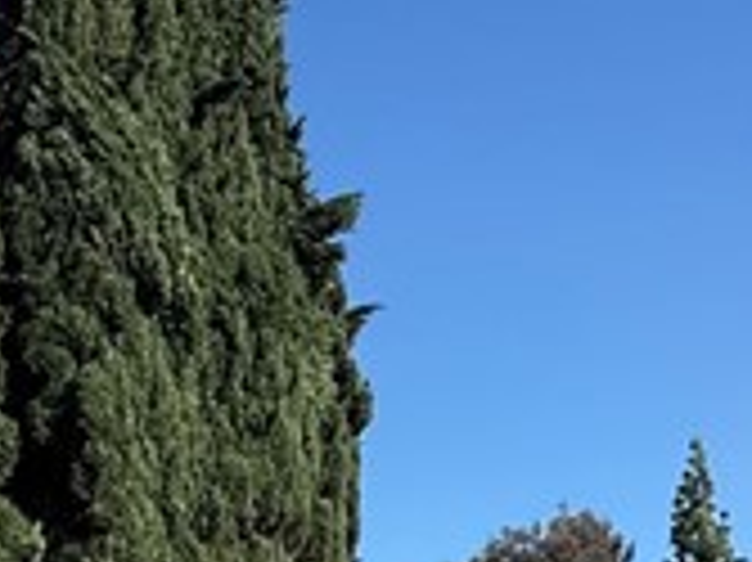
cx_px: 955
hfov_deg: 20.9
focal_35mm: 86
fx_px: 1867
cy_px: 778
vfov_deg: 16.0
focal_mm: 2.22
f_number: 2.2
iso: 50
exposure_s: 1/1848
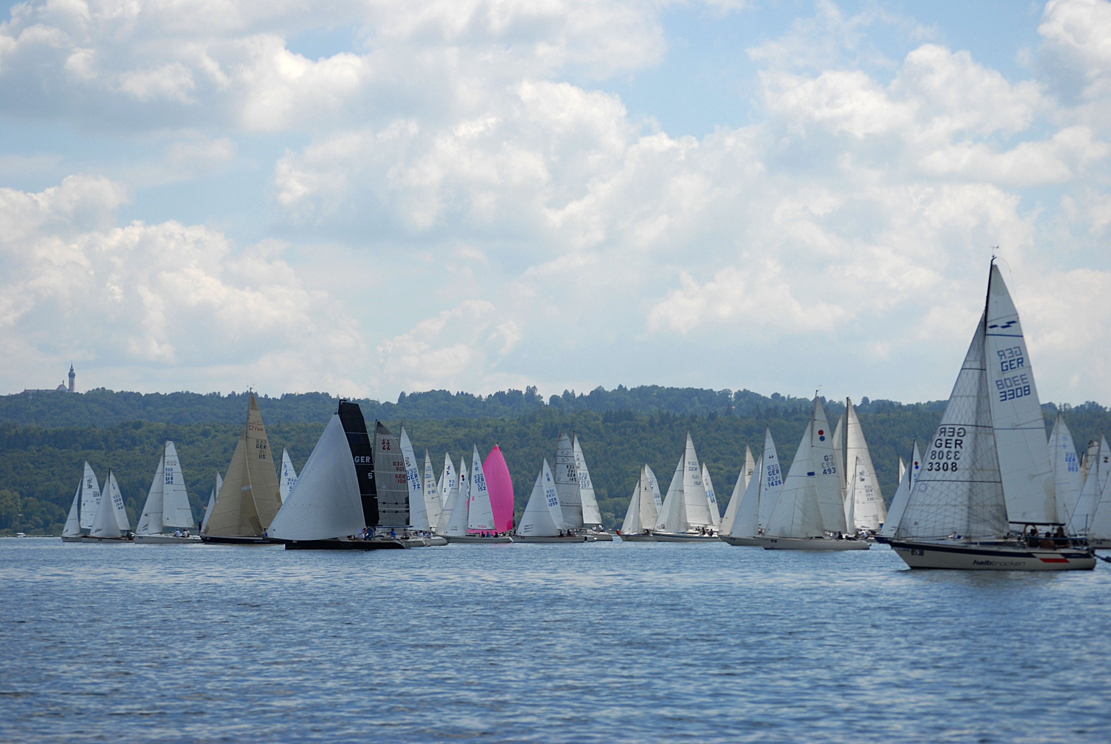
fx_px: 3800
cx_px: 556
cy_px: 372
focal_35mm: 123
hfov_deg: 16.6
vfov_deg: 11.2
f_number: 6.3
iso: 200
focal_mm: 82
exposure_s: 1/1250
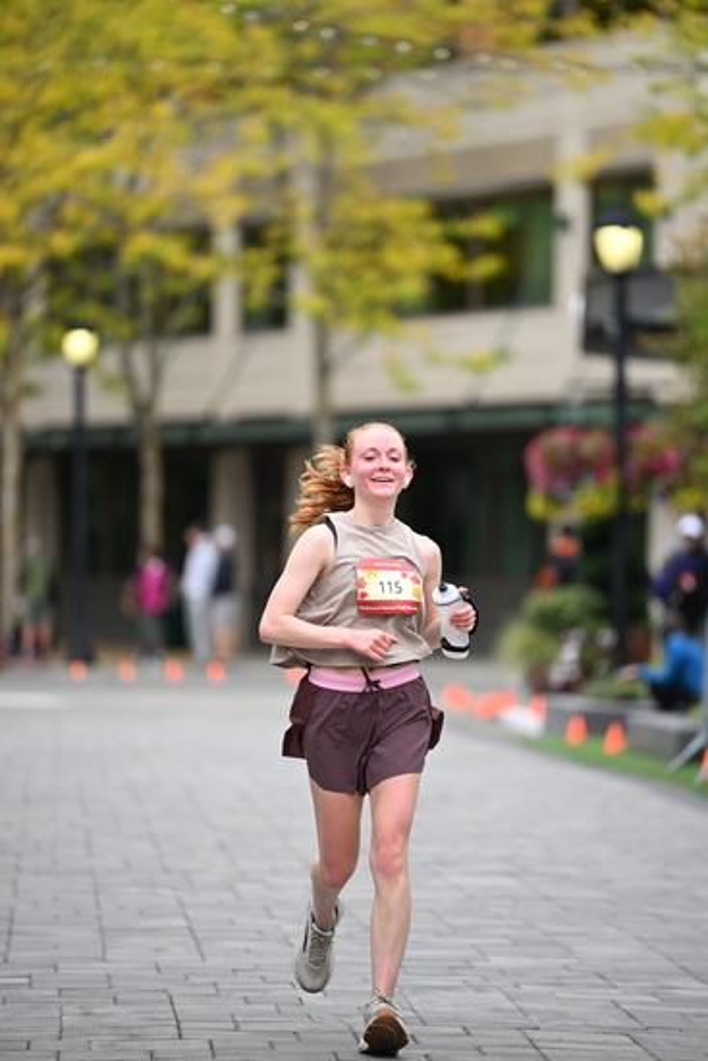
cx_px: 354
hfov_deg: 6.9
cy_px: 530
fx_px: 5896
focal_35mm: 200
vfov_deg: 10.3
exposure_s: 1/2000
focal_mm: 200
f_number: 2.8
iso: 640
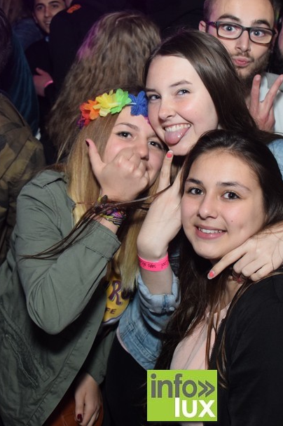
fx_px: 590
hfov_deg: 26.8
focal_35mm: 50
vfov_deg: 39.6
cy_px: 190
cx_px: 182
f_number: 3.5
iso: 1600
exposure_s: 1/50
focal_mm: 20
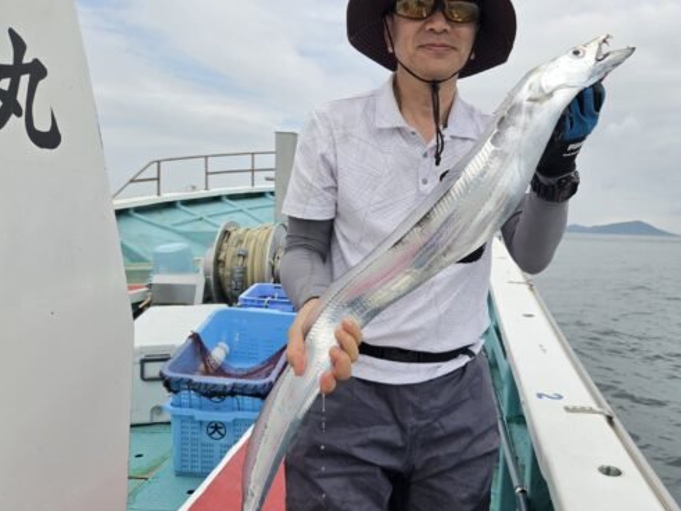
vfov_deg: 46.7
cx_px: 415
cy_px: 222
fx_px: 590
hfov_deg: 59.4
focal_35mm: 30
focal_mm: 5.4
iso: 80
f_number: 1.8
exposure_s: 1/4883
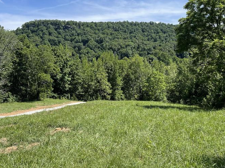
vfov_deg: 35.6
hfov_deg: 46.7
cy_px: 56
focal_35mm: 40
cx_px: 126
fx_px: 260
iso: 32
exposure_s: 1/2857
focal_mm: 5.1
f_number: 1.6
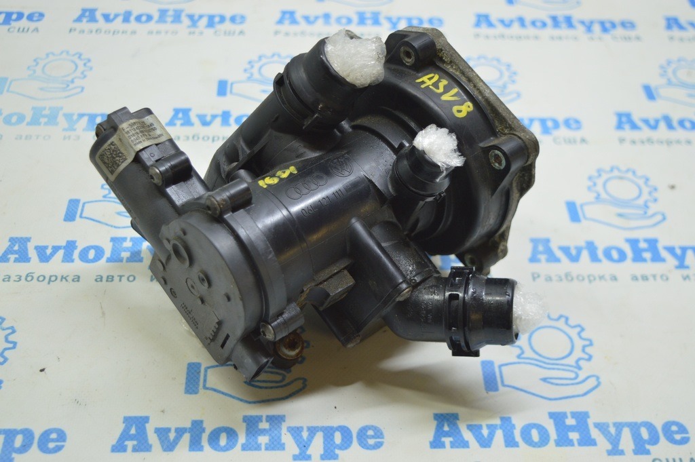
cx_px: 348
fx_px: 984
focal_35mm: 51
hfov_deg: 38.9
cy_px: 231
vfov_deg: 26.4
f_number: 4.5
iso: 400
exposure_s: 1/40
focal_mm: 34
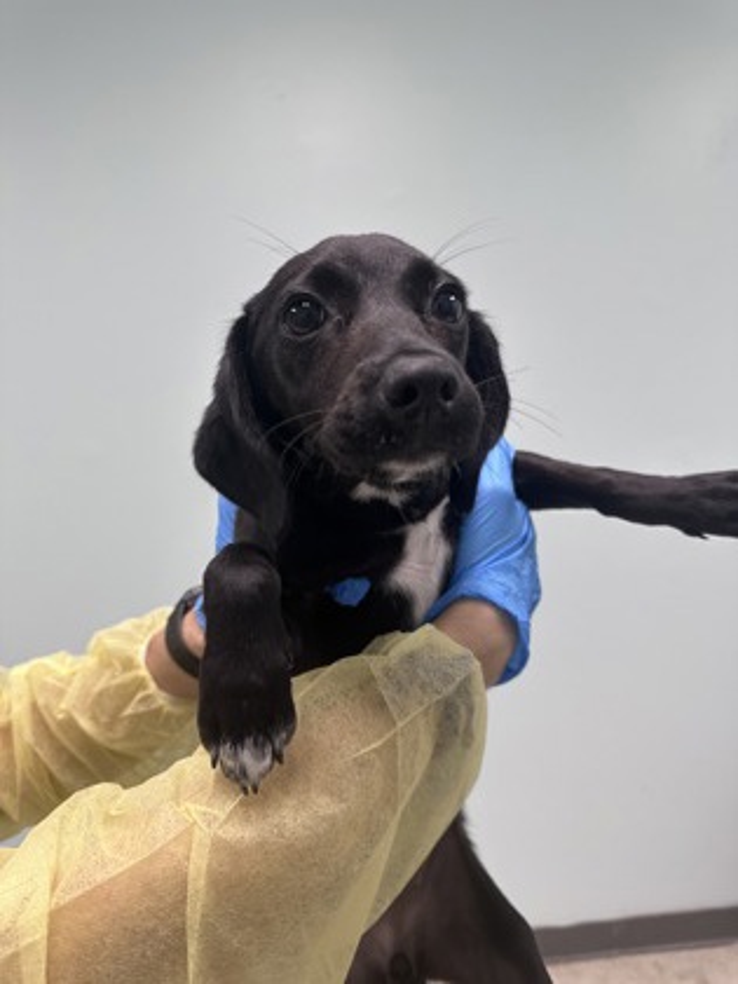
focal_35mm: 24
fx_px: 682
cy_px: 492
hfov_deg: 56.8
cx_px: 369
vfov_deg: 71.6
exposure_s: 1/120
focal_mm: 6.86
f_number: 1.78
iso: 200
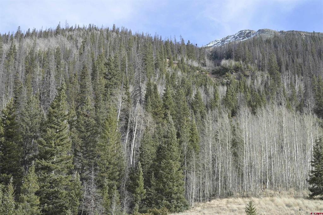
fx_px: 565
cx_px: 162
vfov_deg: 21.5
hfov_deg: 31.9
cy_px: 108
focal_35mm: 63
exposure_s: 1/160
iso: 100
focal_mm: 42
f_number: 6.3
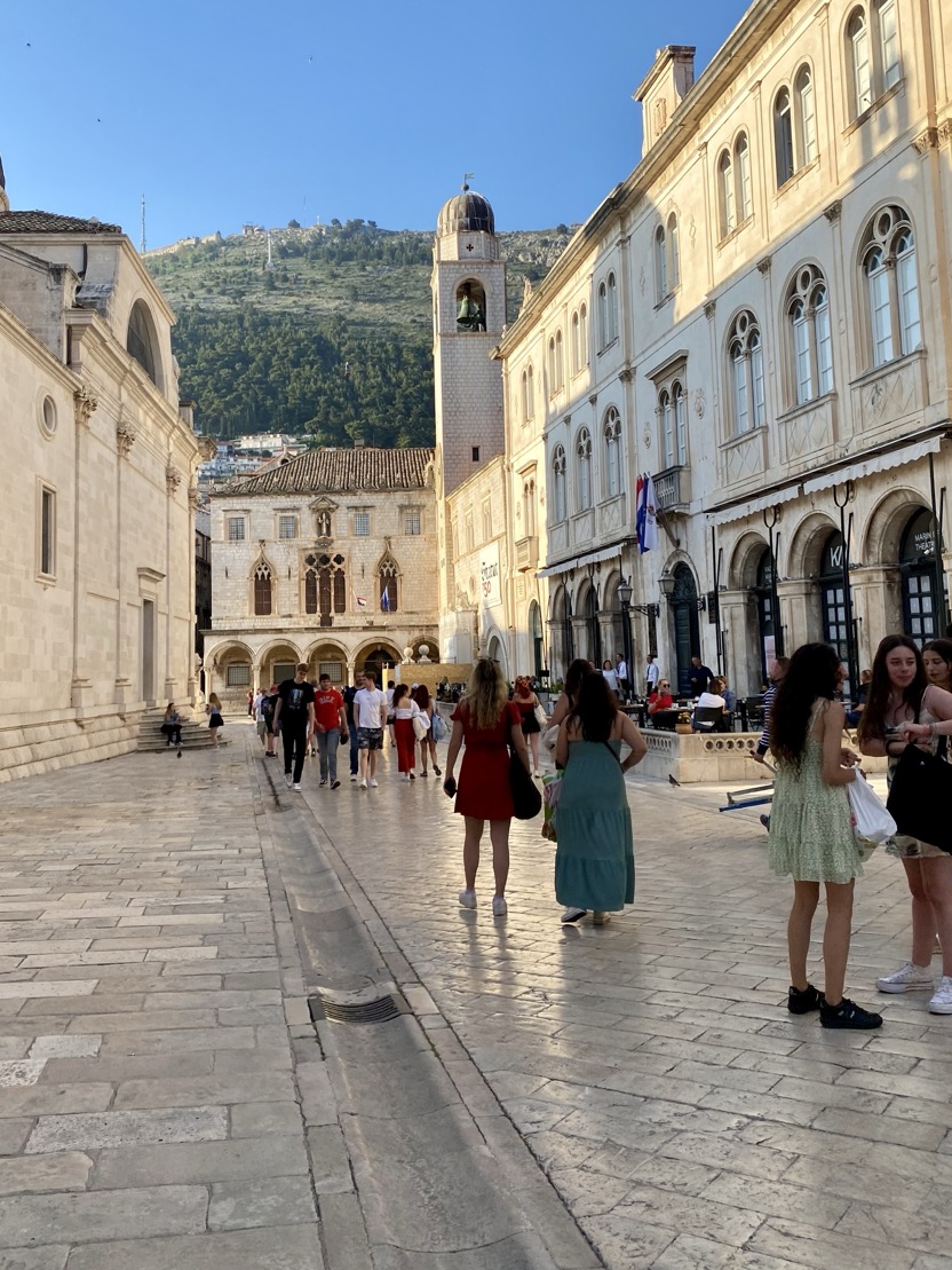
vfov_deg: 59.7
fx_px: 1100
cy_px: 549
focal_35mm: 30
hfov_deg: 46.7
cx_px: 412
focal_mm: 4.25
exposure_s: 1/1063
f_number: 1.8
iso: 32
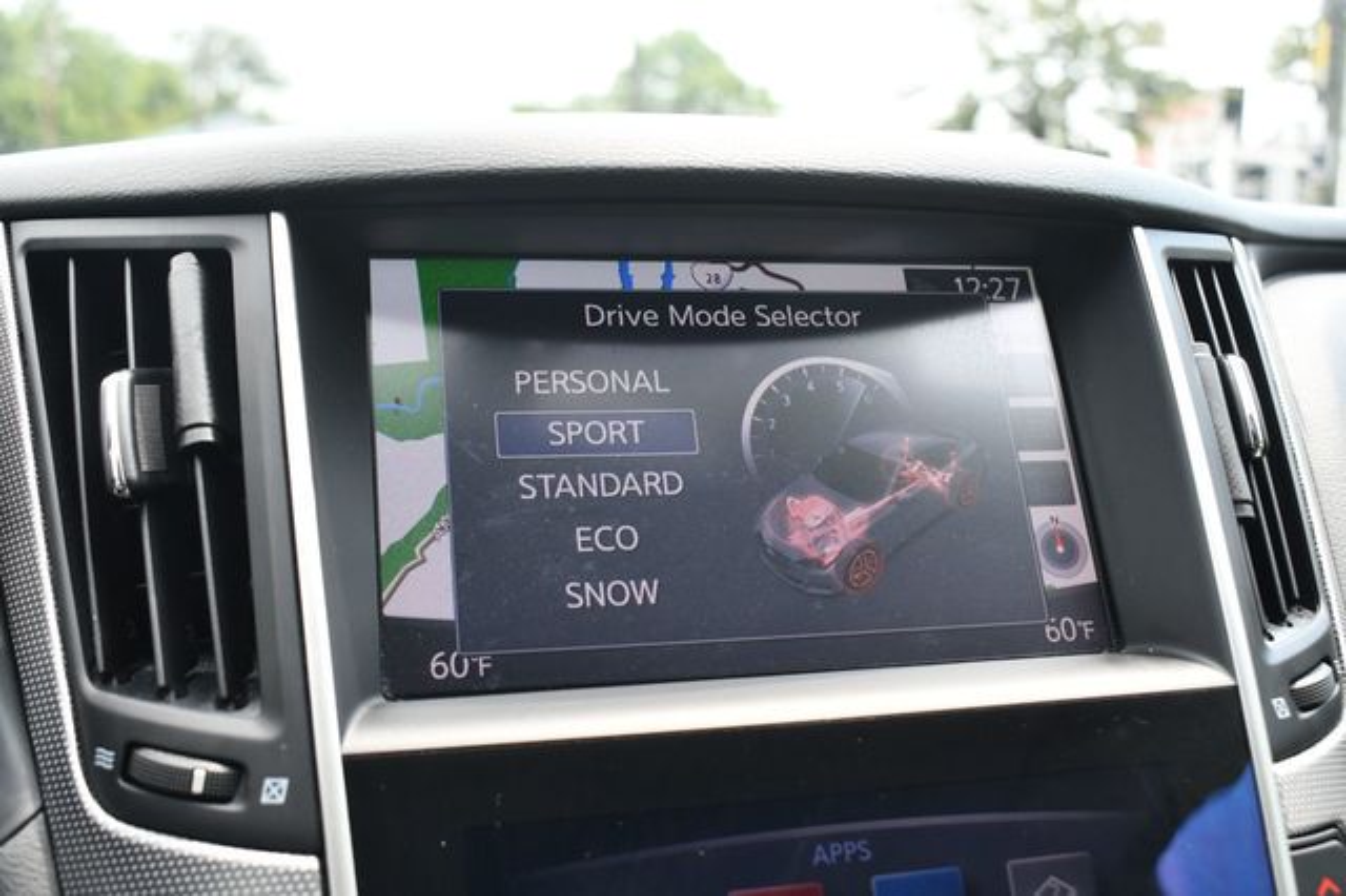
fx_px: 1383
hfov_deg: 51.9
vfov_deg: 35.9
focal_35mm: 37
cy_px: 448
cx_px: 673
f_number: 5.6
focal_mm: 25
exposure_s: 1/250
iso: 400
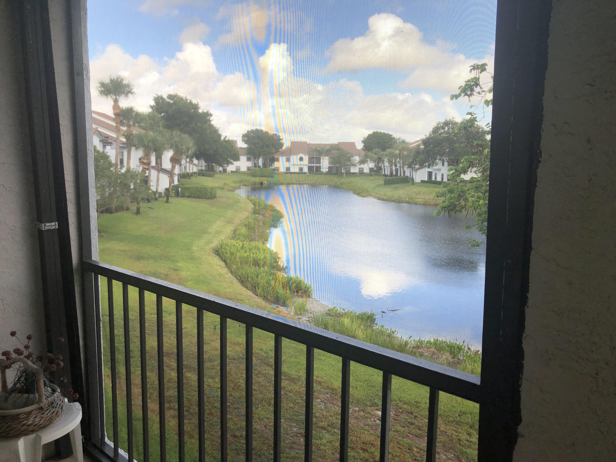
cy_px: 231
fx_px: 498
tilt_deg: -6.8
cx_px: 308
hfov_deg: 63.4
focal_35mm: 28
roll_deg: -2.7
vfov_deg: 49.7
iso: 20
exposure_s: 1/857
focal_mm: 3.99
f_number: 1.8
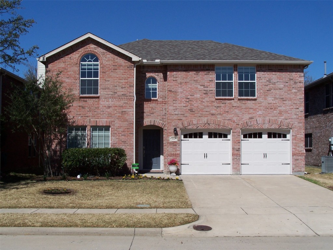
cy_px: 125
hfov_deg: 39.7
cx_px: 166
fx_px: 462
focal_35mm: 48
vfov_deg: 30.3
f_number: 5.6
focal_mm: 8
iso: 80
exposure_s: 1/750
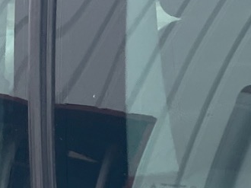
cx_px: -14
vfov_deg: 9.8
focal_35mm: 142
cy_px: 349
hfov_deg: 13.7
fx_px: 1029
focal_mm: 4.2
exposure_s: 1/924
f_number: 1.6
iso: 32
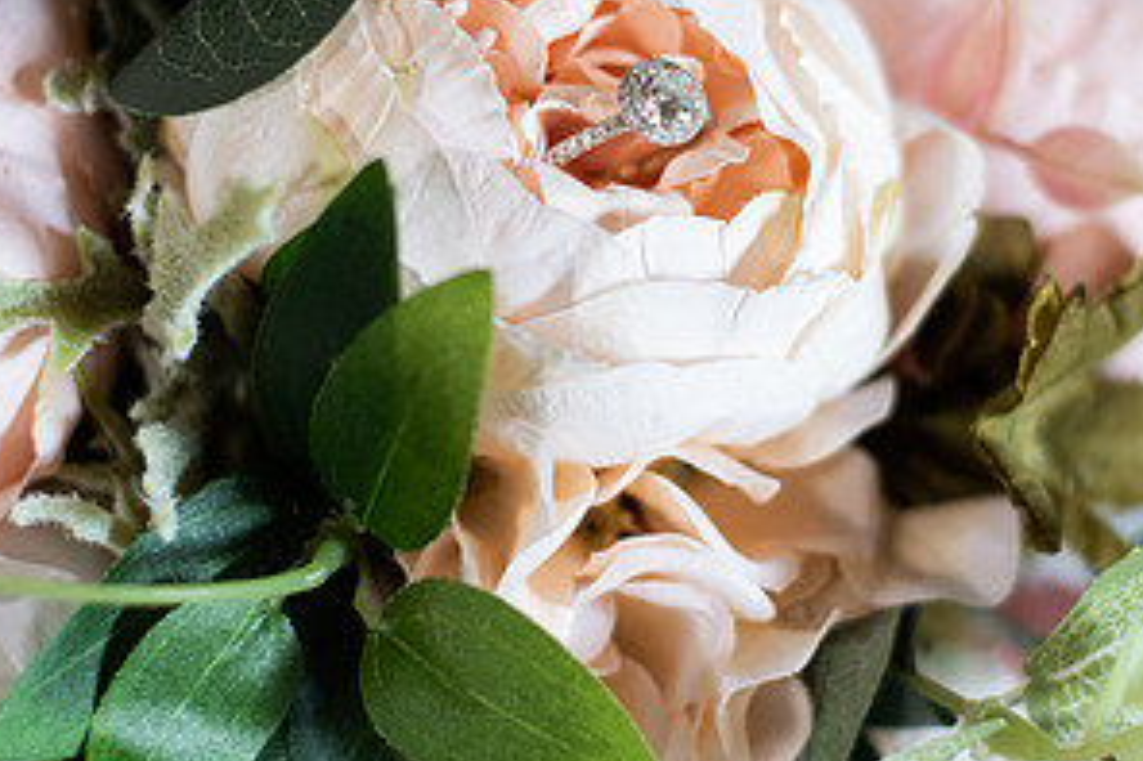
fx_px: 3110
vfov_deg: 13.9
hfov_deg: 20.8
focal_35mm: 98
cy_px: 303
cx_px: 564
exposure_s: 1/160
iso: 1250
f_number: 2.2
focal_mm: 50
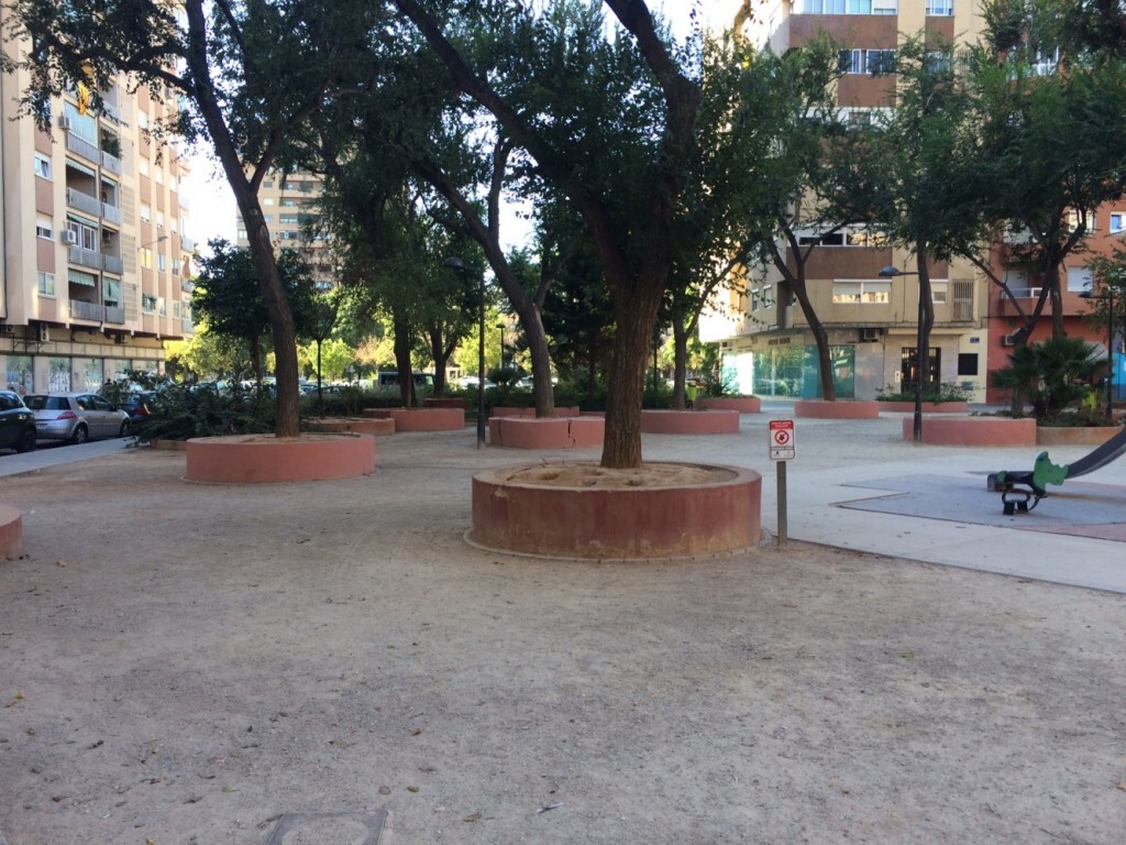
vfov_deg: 48.2
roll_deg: +0.8
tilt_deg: -2.9
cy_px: 422
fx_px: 943
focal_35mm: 29
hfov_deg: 61.7
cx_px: 563
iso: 32
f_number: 2.2
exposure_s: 1/199
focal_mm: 4.15
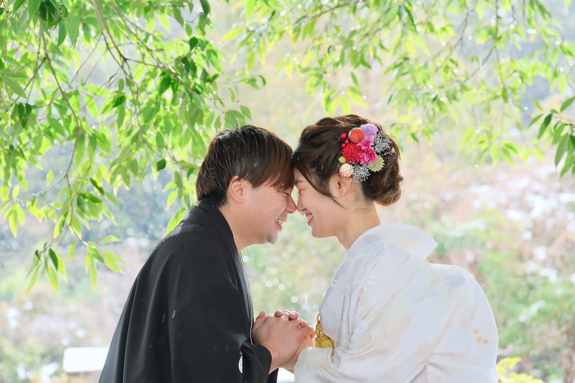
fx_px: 1677
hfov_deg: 19.5
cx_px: 288
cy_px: 192
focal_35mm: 105
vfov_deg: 13.0
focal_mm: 70
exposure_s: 1/250
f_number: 4
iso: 800
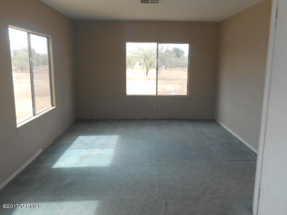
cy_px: 108
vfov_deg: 45.4
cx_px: 144
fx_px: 257
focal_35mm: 31
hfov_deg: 58.4
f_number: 3.6
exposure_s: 1/100
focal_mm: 5.5
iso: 80
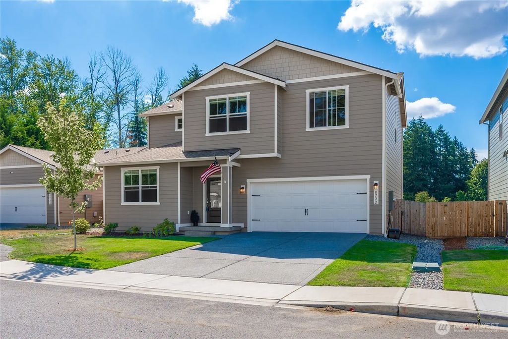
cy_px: 170
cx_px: 254
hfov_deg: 73.7
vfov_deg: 53.2
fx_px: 339
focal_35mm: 24
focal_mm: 24
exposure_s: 1/160
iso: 80
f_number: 7.1
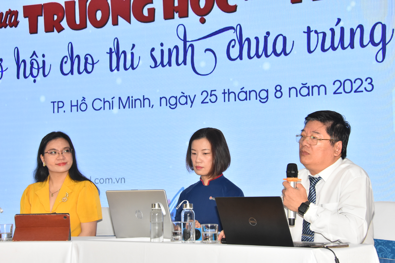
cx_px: 198
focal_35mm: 63
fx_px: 691
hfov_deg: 31.9
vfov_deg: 21.6
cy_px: 132
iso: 1600
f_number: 9
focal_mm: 42
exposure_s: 1/160
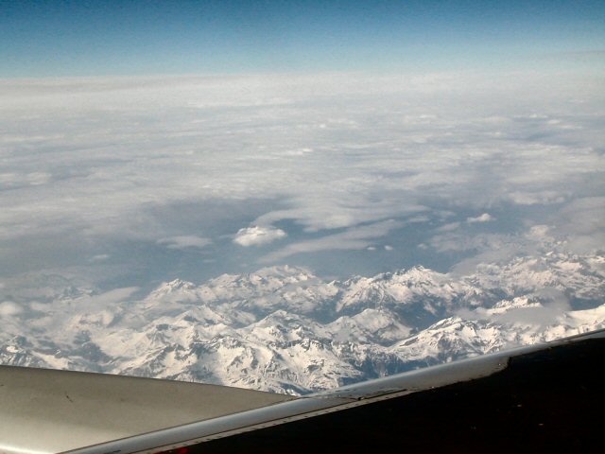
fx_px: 1940
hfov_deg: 17.7
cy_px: 227
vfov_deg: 13.3
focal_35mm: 111
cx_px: 302
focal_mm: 16.8
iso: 100
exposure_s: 1/696
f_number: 4.8
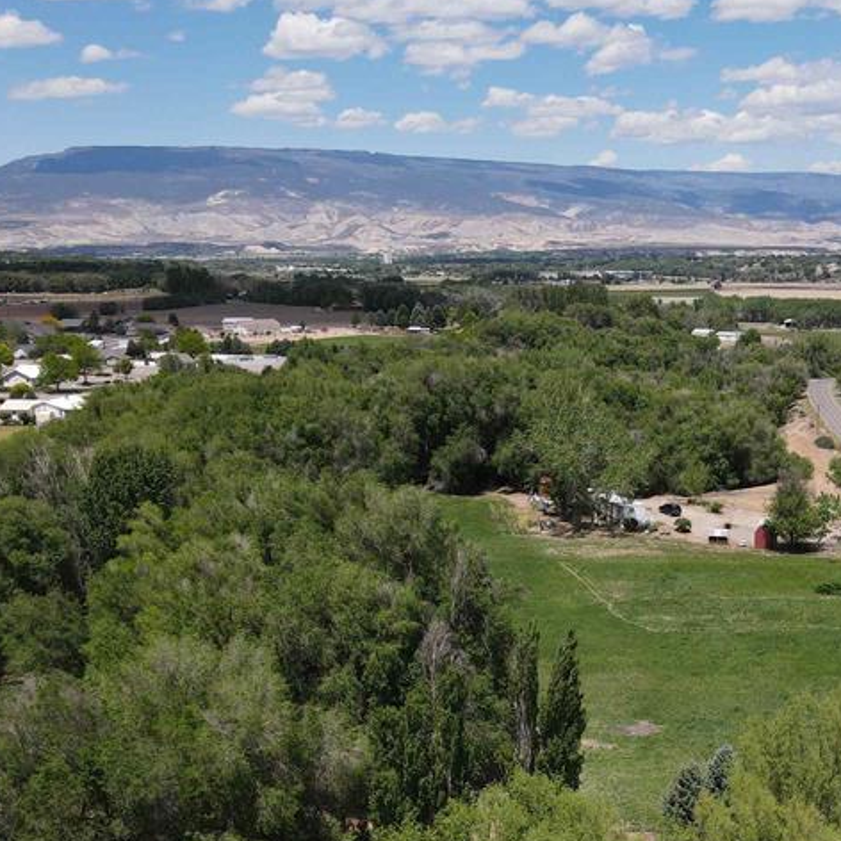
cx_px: 606
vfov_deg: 35.7
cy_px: 663
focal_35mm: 46
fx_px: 1264
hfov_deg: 36.1
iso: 100
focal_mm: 4.5
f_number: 2.8
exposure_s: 1/800
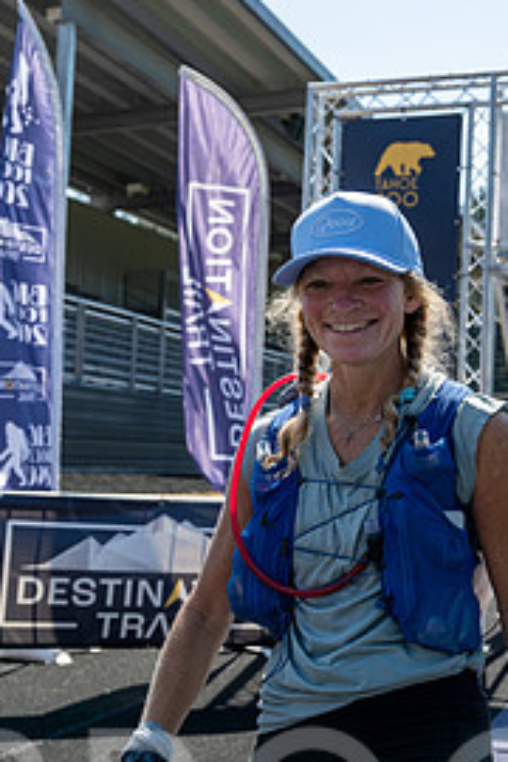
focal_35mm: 55
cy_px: 389
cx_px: 336
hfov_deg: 24.5
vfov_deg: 36.2
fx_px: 1164
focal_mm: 33
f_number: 5
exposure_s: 1/640
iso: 160
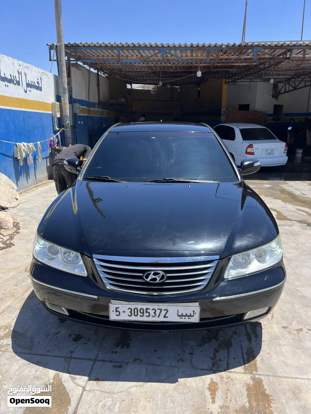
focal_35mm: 26
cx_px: 156
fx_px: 311
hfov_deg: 53.1
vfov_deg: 67.3
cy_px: 207
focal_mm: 5.7
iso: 50
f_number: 1.5
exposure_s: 1/1779
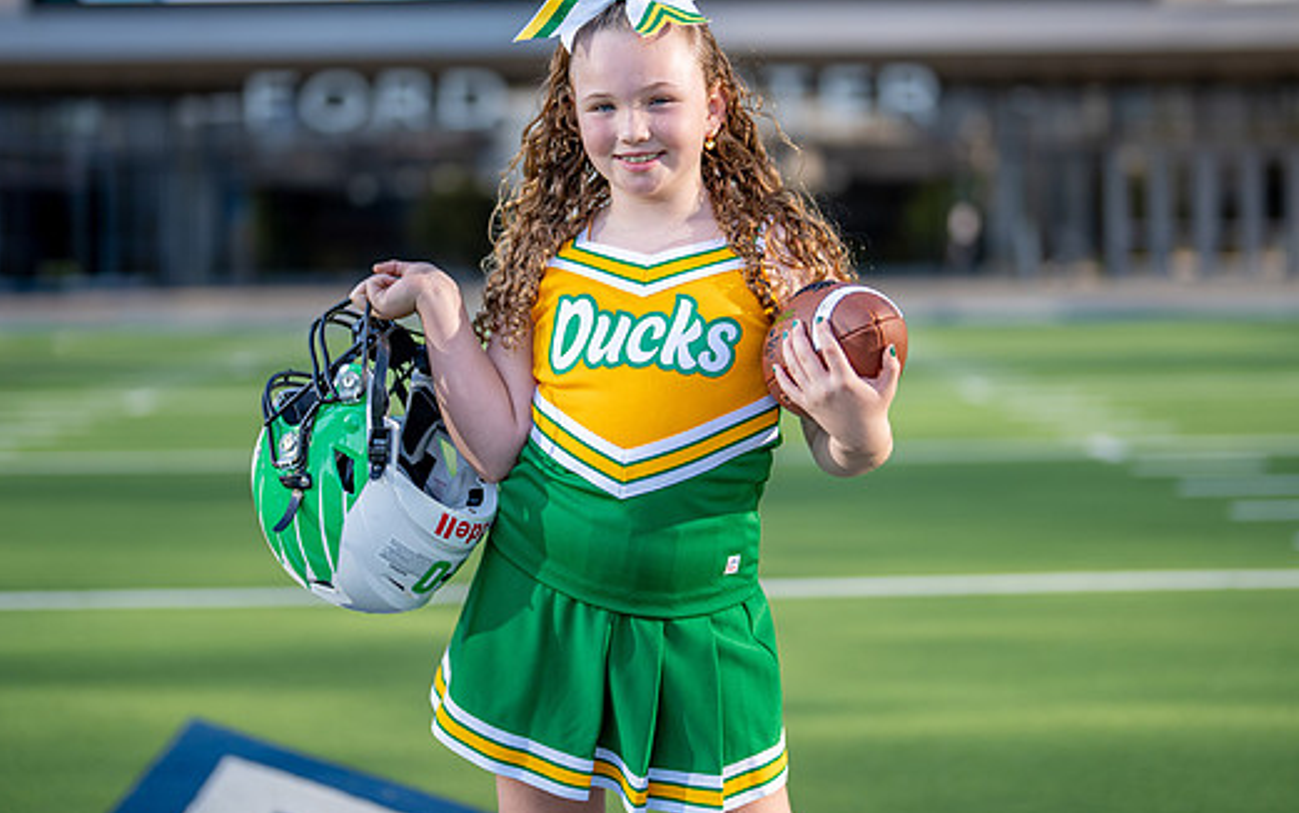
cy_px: 316
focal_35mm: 70
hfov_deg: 29.4
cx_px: 669
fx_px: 2479
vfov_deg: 18.6
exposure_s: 1/3200
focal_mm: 50
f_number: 1.2
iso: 100
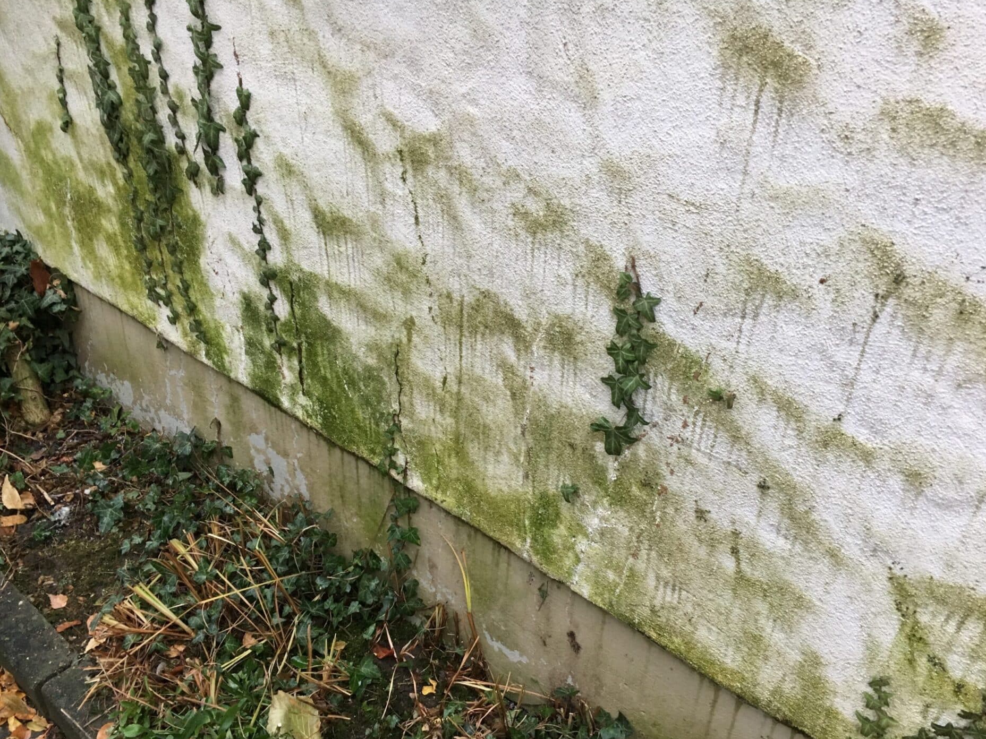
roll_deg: -1.5
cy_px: 393
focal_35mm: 32
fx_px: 911
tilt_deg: -37.5
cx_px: 526
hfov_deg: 56.8
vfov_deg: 44.1
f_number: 2.2
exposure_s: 1/33
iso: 125
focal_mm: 4.15
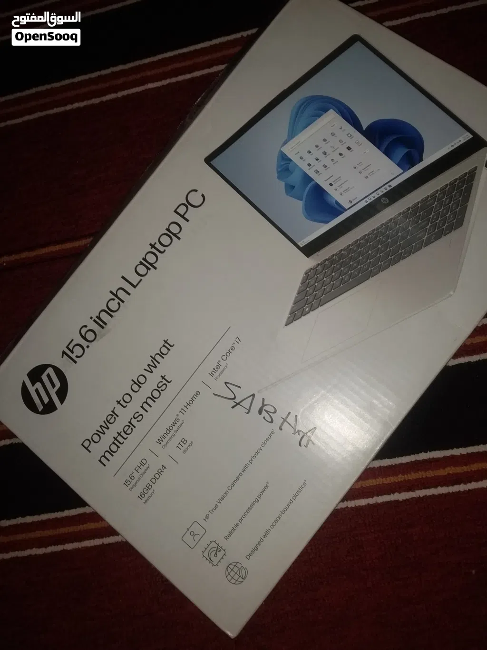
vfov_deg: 58.3
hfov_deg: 45.4
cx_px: 244
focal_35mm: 31
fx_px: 581
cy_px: 325
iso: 40
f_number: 2.2
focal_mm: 3.3
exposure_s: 1/50
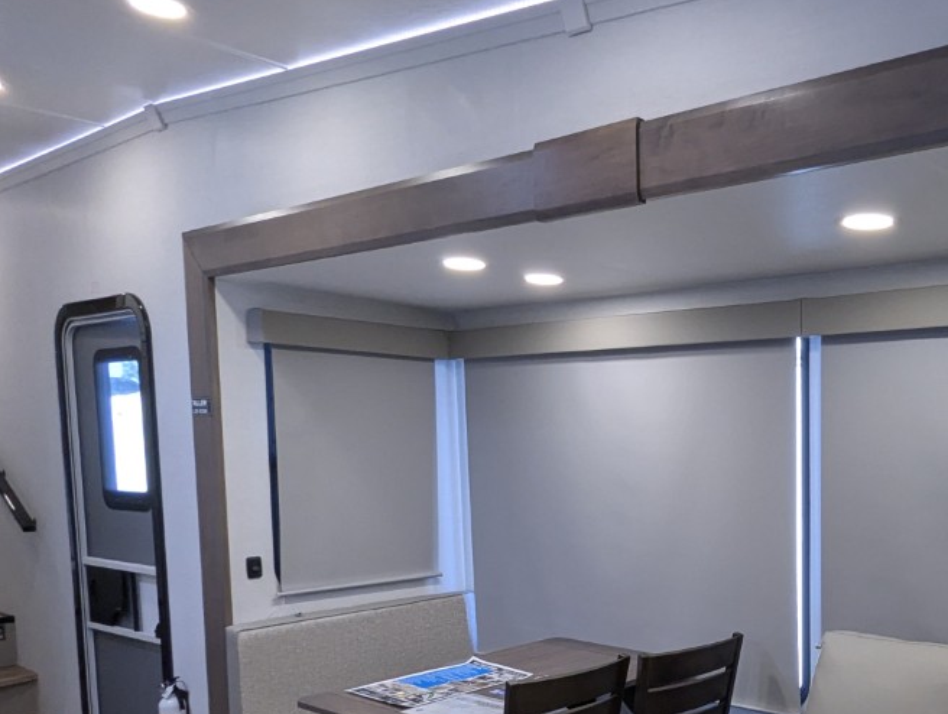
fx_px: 932
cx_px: 765
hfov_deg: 50.5
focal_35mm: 34
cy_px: 543
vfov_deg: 40.6
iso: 283
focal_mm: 2.35
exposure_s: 1/139
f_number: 2.2
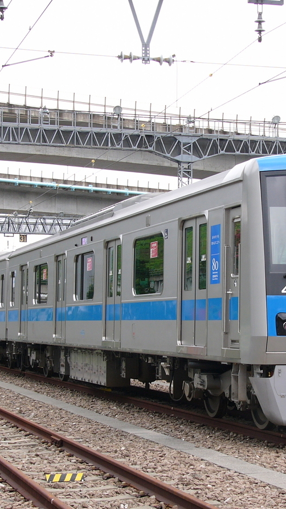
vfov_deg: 25.0
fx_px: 1146
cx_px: 179
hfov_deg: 14.2
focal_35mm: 85
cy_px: 254
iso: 50
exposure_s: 1/125
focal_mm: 9.7
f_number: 4
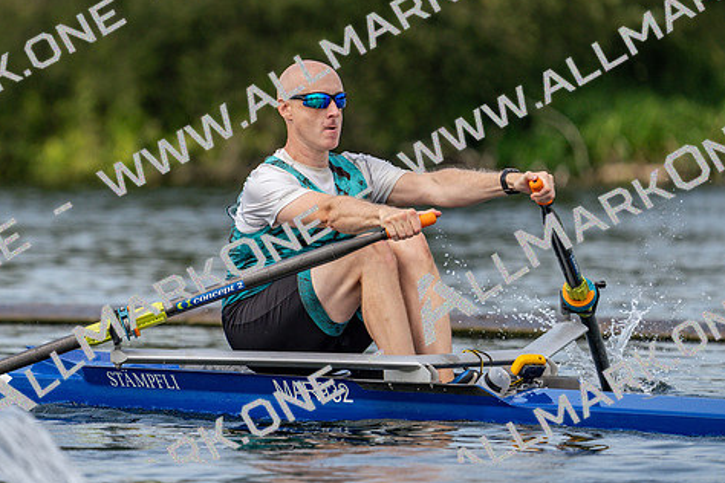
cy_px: 201
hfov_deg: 4.0
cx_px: 286
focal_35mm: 513
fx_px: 10330
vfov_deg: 2.7
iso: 500
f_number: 6.3
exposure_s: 1/1600
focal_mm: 419
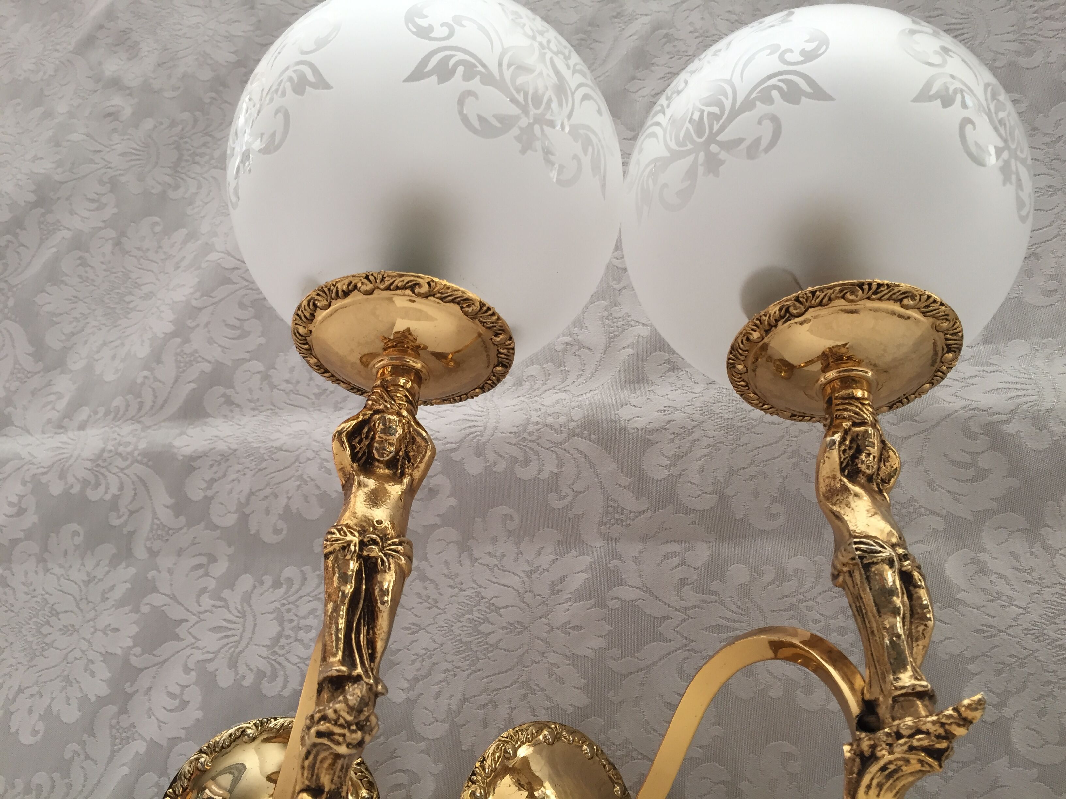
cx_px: 533
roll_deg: -3.8
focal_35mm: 29
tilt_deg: +22.2
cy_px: 400
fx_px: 893
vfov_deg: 48.2
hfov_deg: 61.7
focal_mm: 4.15
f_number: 2.2
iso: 40
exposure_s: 1/33
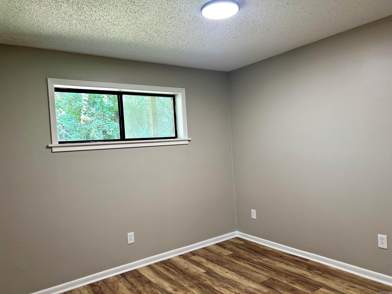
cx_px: 196
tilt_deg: -0.8
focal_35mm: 26
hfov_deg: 67.3
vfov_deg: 53.1
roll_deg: +3.3
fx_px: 294
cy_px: 147
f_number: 1.5
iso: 80
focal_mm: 5.7
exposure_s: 1/60
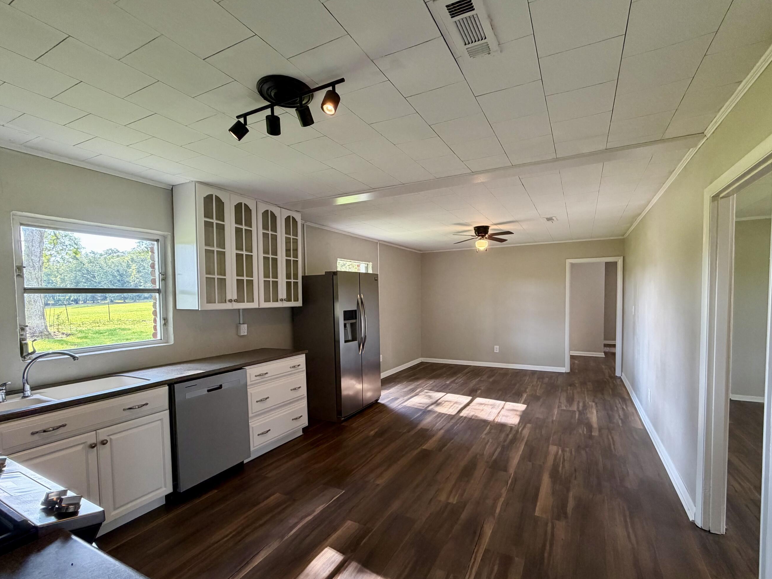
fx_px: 357
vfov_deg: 78.0
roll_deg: +0.5
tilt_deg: -2.6
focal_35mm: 16
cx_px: 411
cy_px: 311
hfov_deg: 94.4
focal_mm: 2.22
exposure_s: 1/120
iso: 250
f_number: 2.2
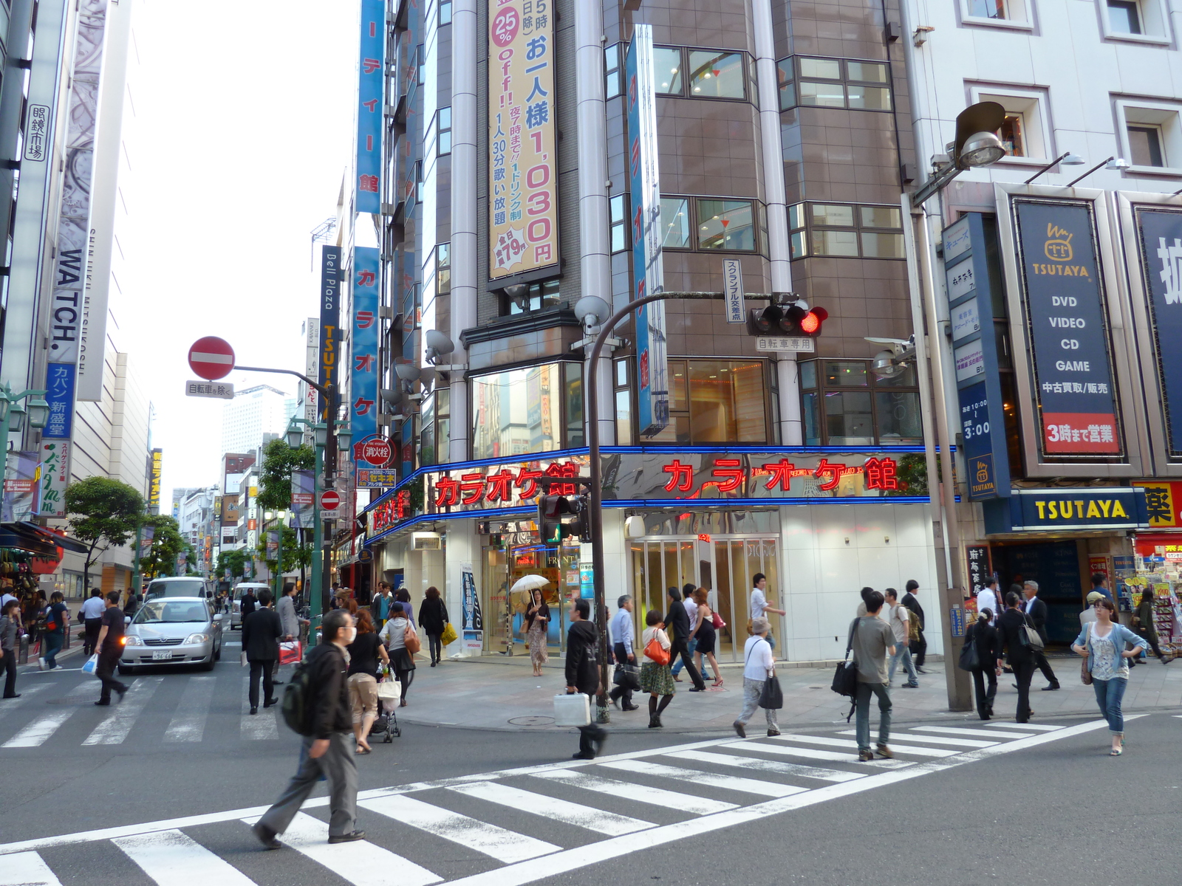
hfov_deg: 69.4
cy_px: 443
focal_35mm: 25
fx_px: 854
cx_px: 591
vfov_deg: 54.9
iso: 80
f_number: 3.3
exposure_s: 1/50
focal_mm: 4.1
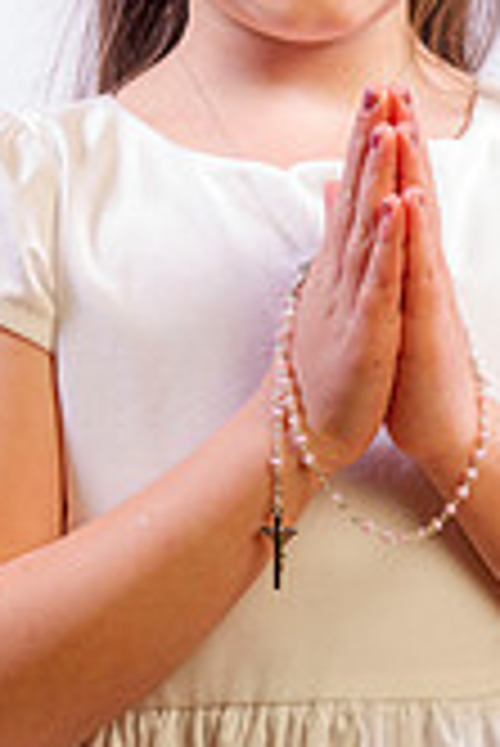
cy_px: 144
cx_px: 358
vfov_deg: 12.2
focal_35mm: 168
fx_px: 3492
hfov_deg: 8.2
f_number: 8
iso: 100
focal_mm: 62
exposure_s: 1/160
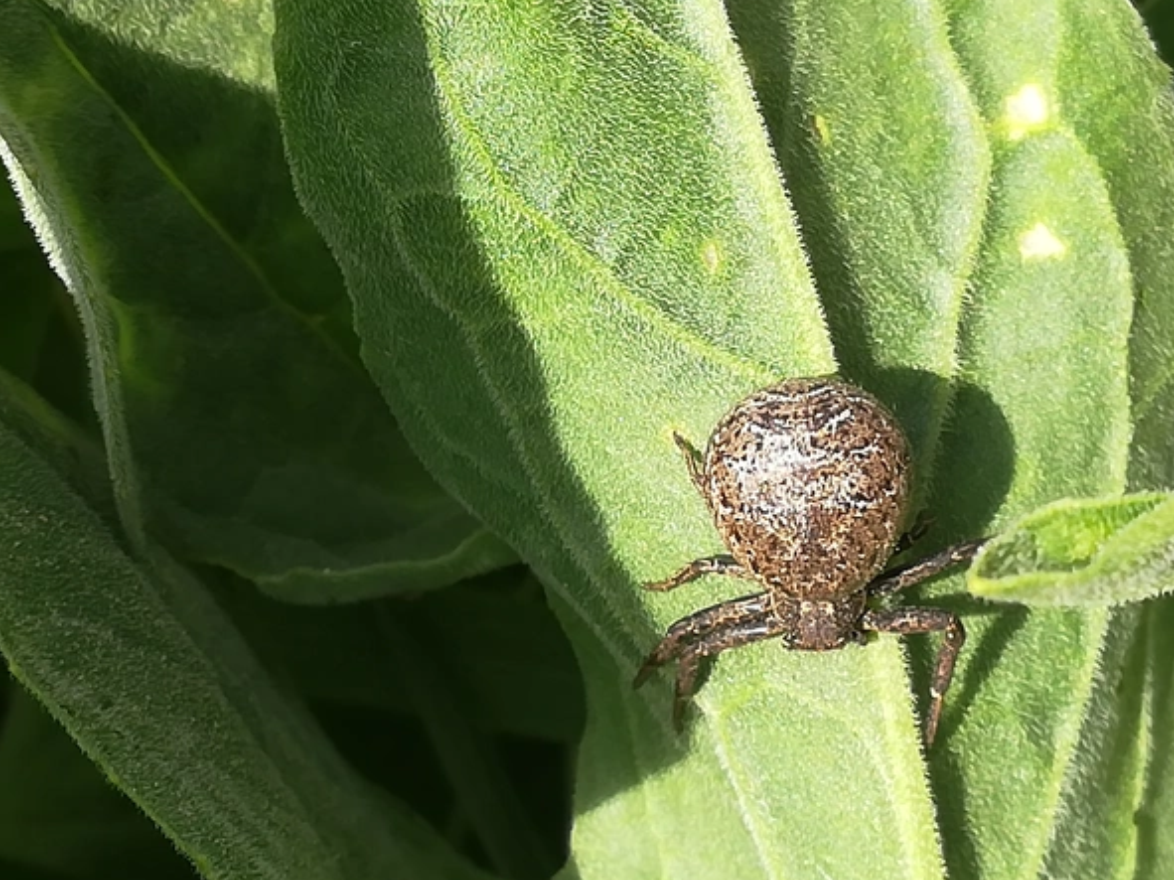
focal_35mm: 104
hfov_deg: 18.9
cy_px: 449
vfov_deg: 14.2
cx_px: 572
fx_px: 3526
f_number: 2.2
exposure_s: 1/398
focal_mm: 3.83
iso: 50
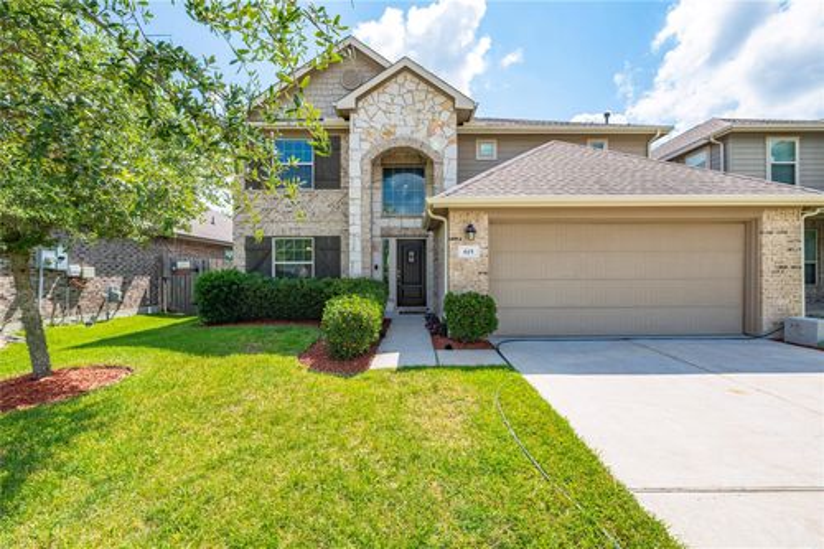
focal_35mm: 15
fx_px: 343
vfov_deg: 77.3
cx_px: 412
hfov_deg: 100.4
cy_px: 274
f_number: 13
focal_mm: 15
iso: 125
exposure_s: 1/125
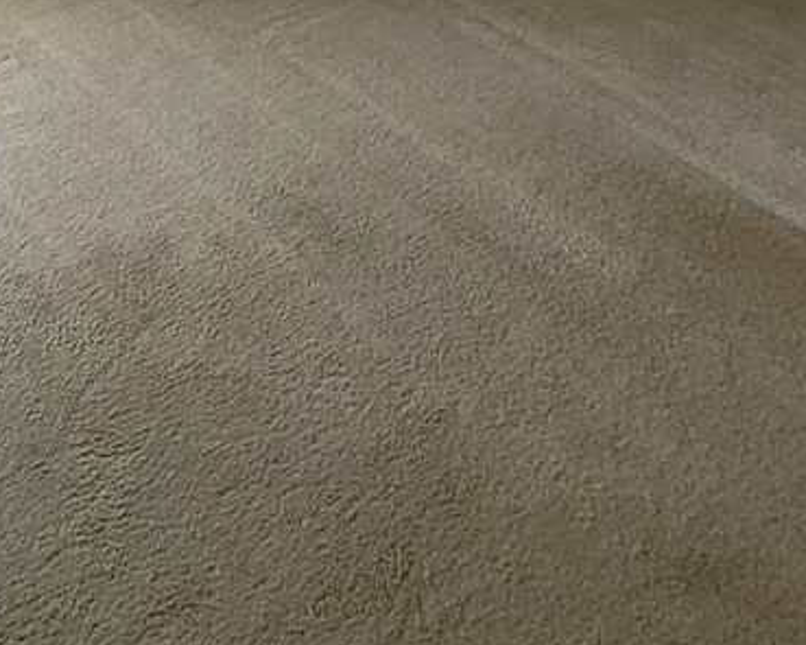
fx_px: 1312
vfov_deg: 23.6
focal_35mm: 55
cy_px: -238
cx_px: 251
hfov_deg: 33.8
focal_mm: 1.74
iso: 80
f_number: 2.2
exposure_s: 1/60
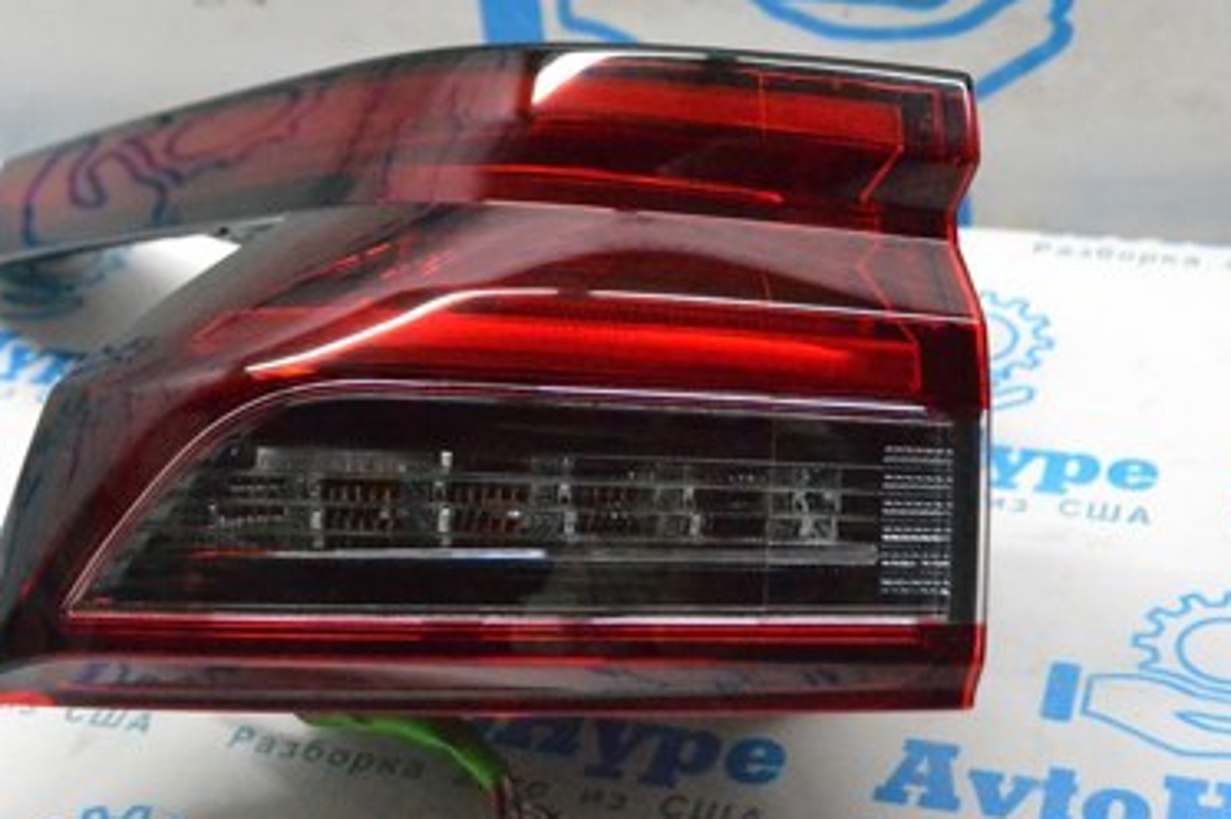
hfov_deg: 30.1
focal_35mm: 67
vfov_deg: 20.1
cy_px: 162
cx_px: 584
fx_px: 2289
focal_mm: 26
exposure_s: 1/1000
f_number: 4.2
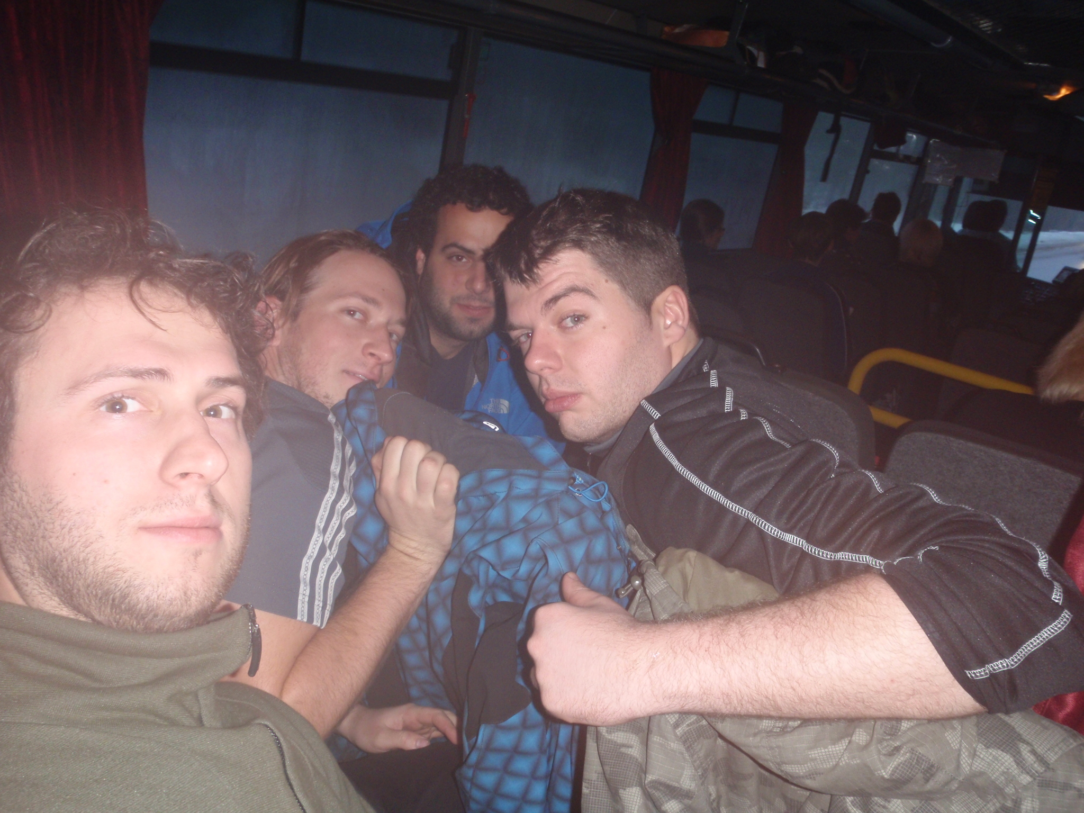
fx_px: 877
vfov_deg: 49.7
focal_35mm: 28
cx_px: 542
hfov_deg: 63.4
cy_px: 406
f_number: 3.5
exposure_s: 1/30
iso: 125
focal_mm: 5
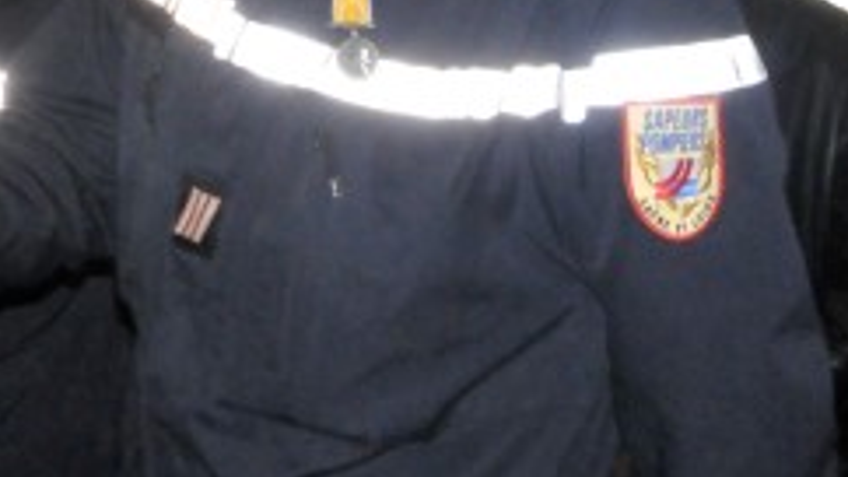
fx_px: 3159
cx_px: -11
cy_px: -19
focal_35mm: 141
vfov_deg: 8.6
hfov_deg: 15.0
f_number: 20
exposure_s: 1/250
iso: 3200
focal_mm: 31
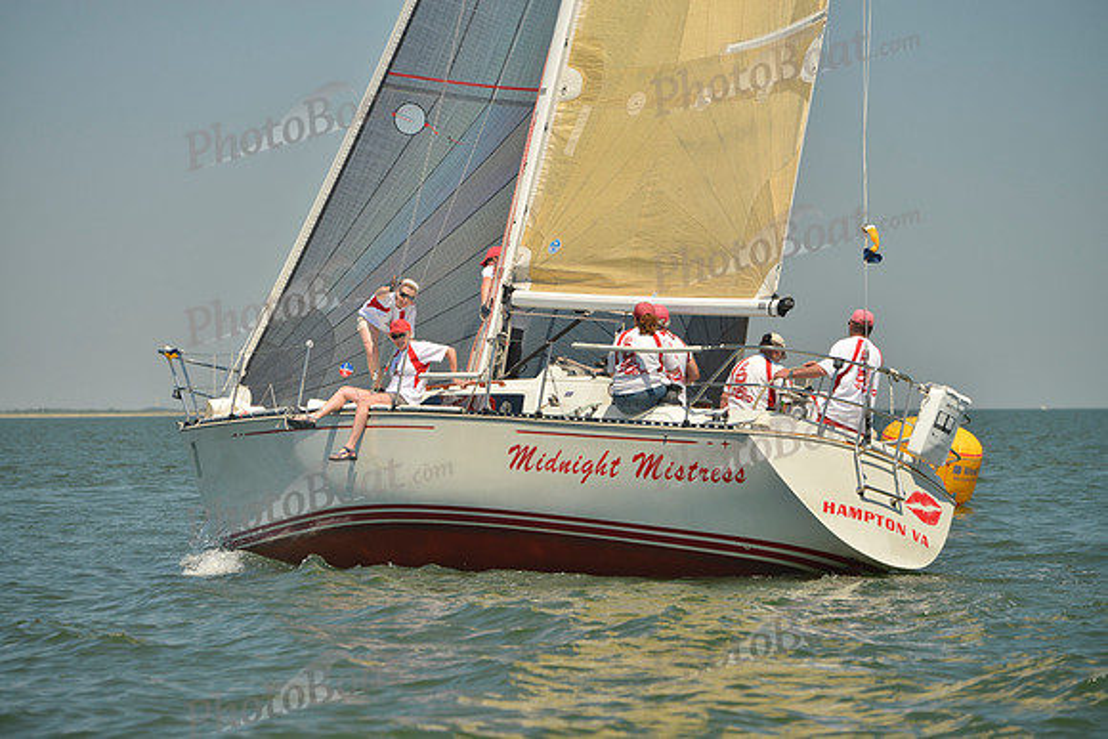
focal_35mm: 170
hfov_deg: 12.1
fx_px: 5233
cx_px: 554
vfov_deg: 8.1
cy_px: 370
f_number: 7.1
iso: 200
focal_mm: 170
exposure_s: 1/640
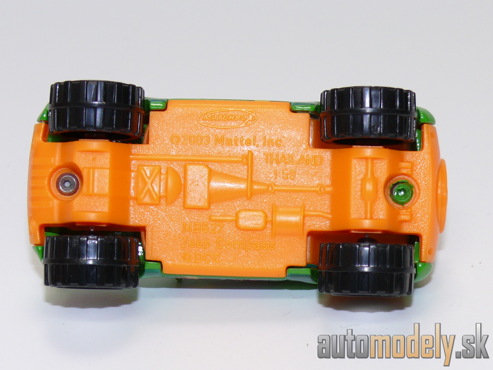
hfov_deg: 19.1
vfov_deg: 14.4
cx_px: 246
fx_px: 1467
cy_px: 185
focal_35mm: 103
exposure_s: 1/30
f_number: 4
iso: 100
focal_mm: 13.6
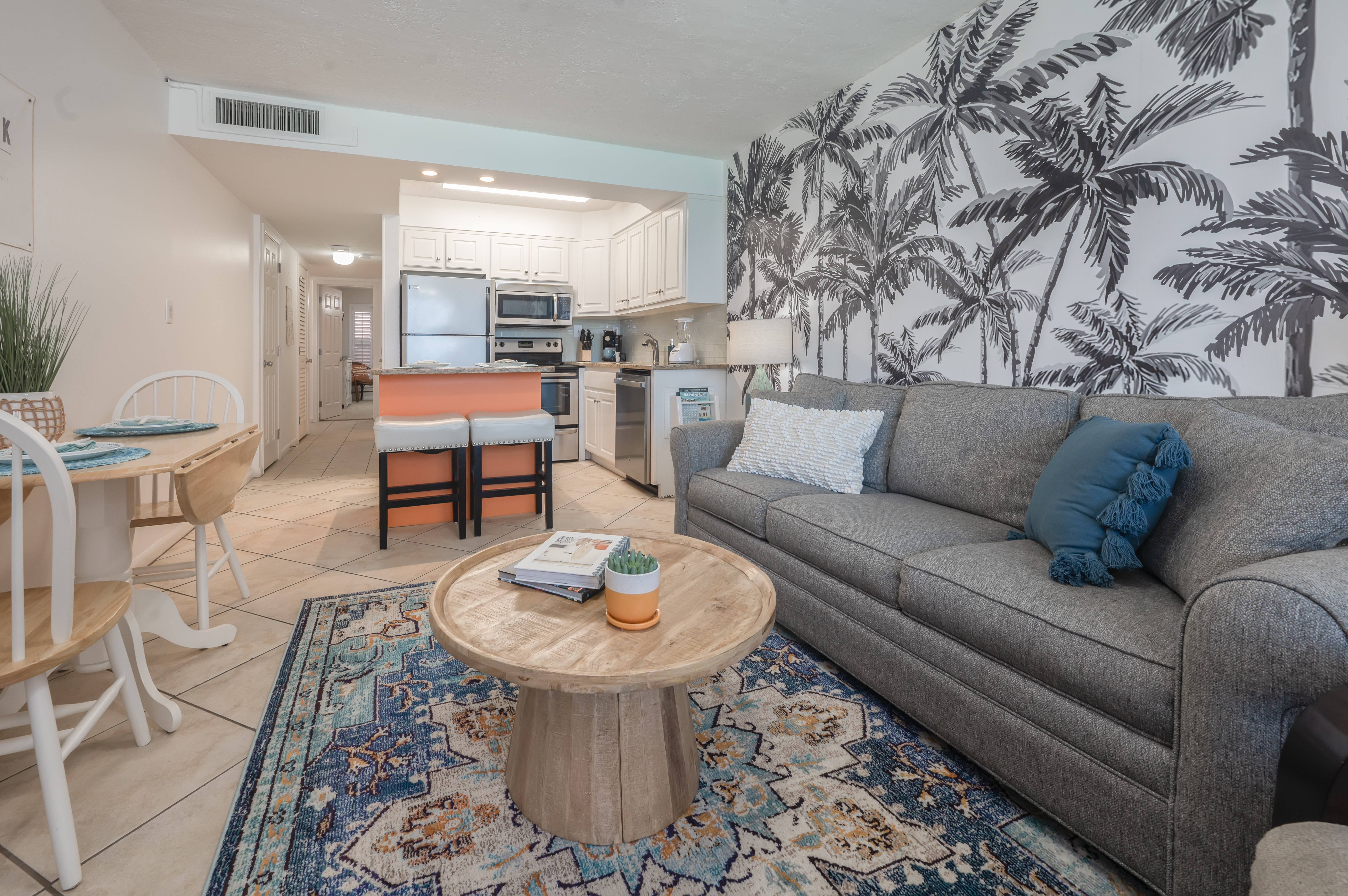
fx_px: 524
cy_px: 448
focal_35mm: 14
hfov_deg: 104.3
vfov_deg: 81.1
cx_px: 674
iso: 400
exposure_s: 1/13
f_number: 10
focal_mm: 14
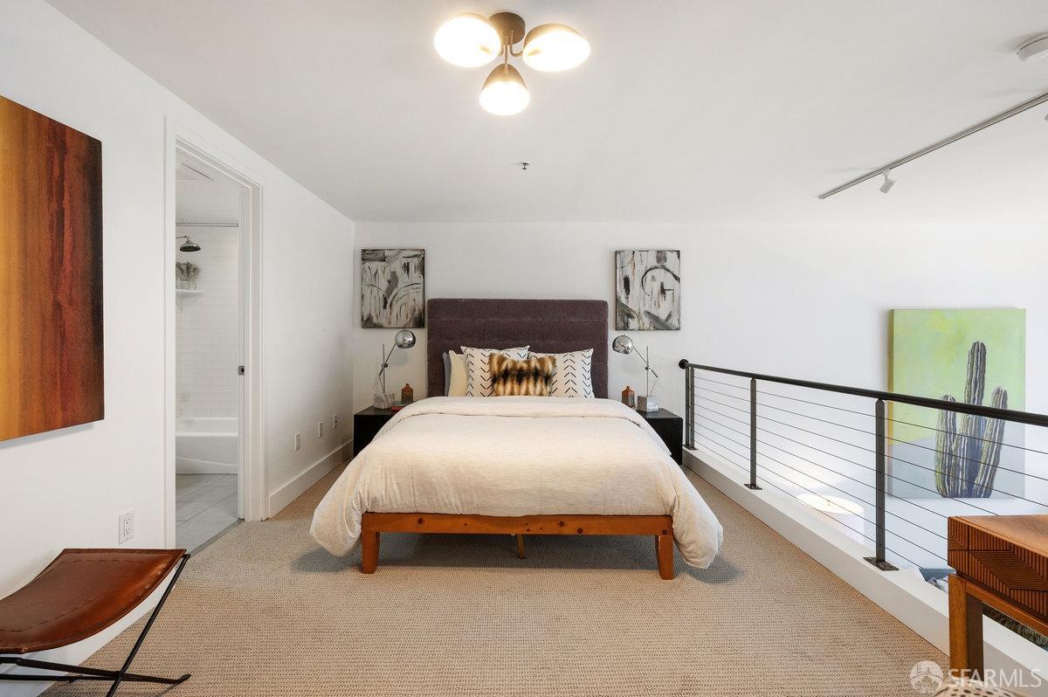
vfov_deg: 75.4
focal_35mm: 16
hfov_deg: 98.6
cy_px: 348
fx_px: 451
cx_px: 524
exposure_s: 1/25
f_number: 11
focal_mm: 15.5
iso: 400
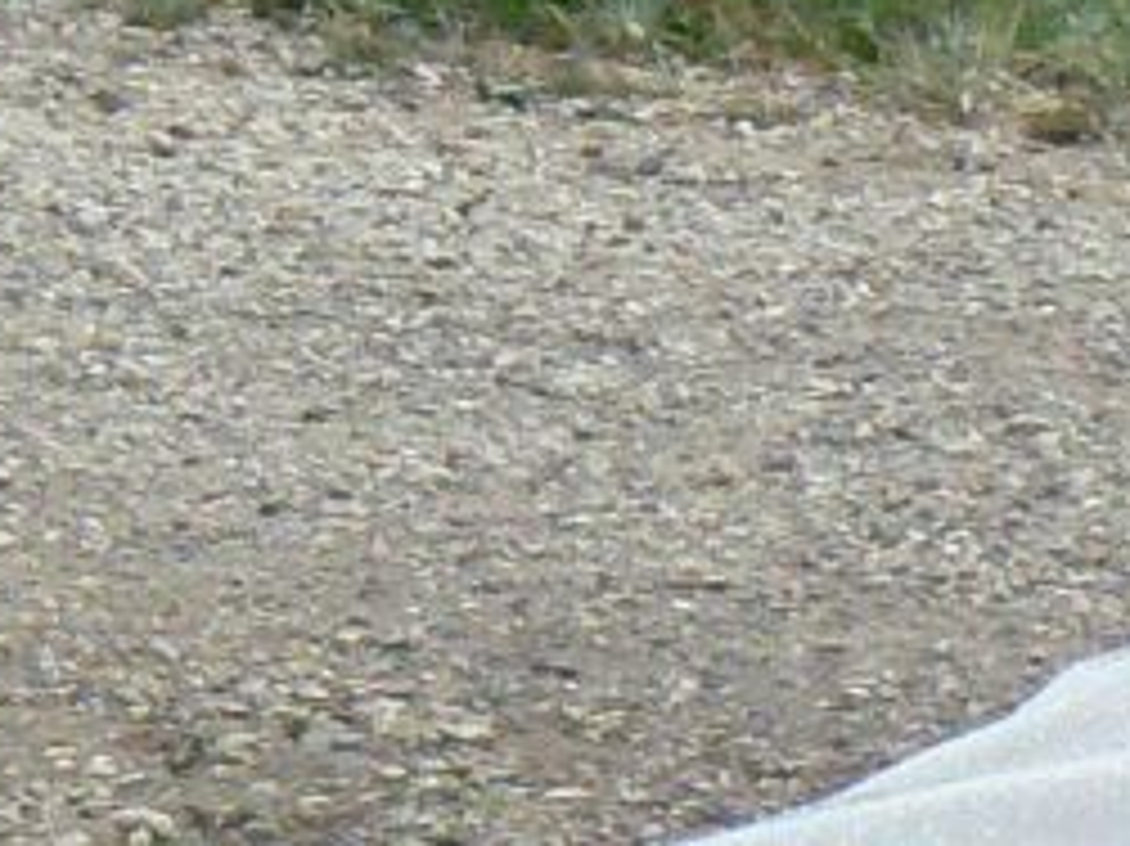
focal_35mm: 608
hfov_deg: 3.2
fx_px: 19838
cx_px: 2598
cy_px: -824
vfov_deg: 2.4
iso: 400
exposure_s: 1/400
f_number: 6.3
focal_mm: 17.7
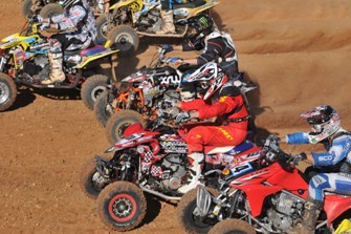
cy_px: 104
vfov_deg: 9.7
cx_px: 211
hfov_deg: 14.5
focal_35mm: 141
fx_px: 1374
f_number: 4.5
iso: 320
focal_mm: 70
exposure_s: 1/3200
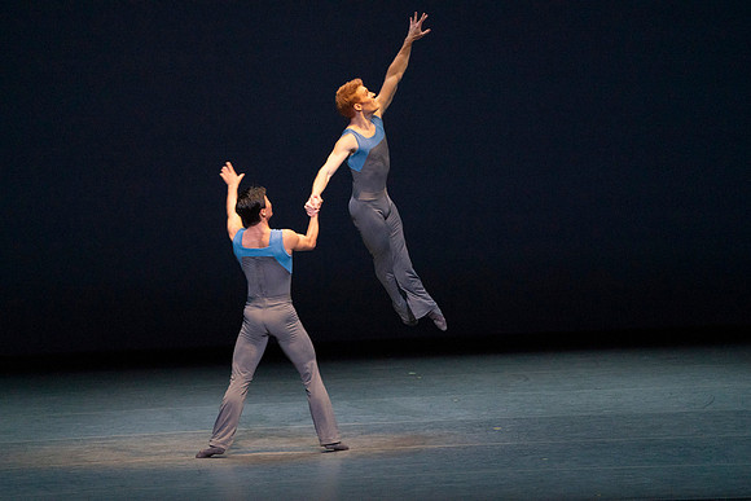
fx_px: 6197
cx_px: 376
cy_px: 250
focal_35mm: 297
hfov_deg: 6.9
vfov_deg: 4.6
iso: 6400
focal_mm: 297
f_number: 6.3
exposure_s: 1/400
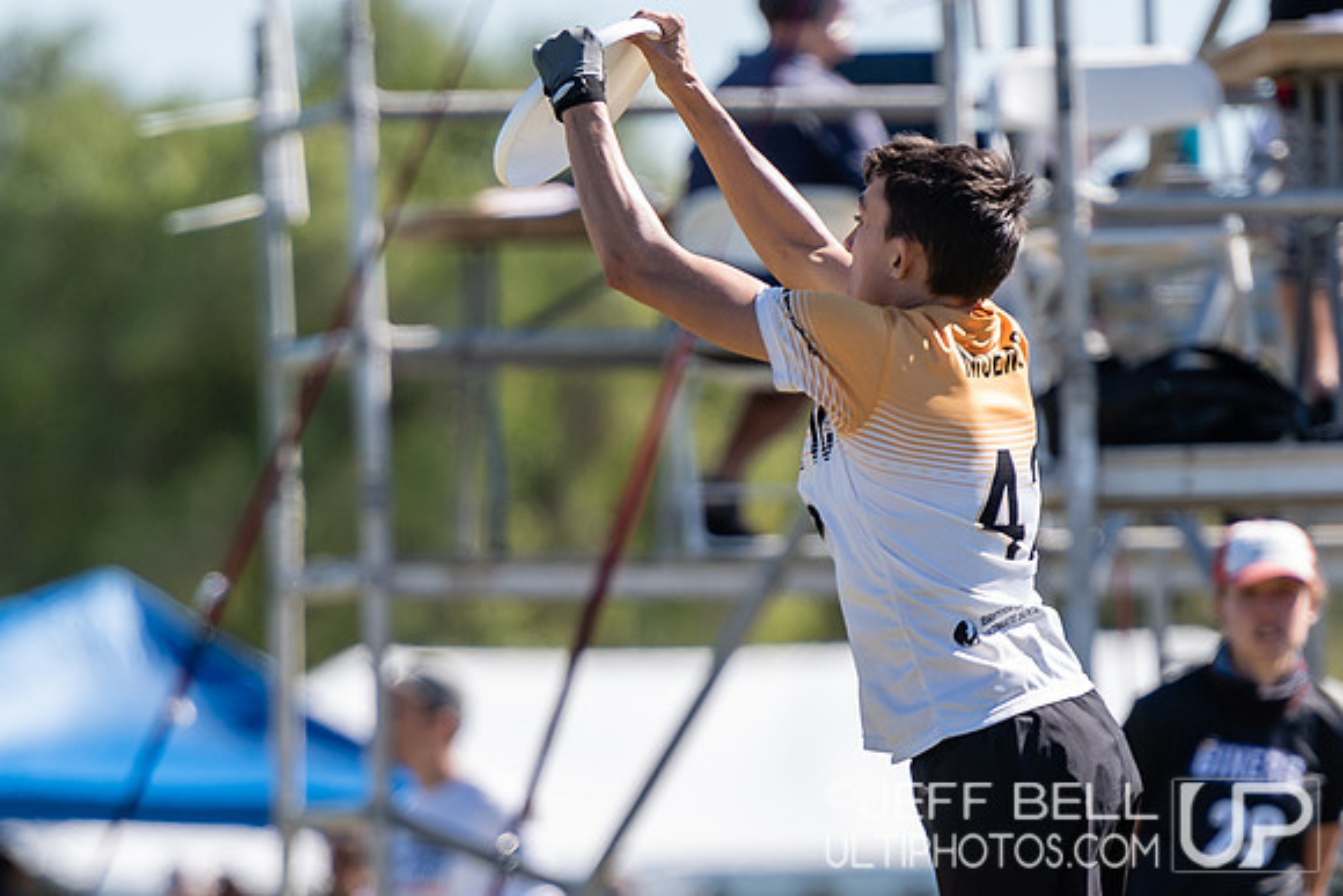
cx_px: 847
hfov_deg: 3.2
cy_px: 660
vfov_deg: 2.1
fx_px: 24397
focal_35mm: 654
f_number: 2.8
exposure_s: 1/1000
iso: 100
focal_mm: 200
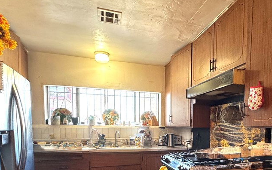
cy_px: 139
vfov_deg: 47.9
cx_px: 162
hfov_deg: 74.0
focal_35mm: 24
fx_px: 178
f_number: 2.2
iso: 250
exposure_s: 1/60
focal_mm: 2.22
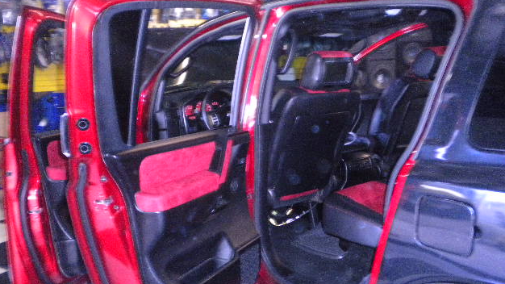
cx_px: 248
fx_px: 522
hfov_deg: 51.6
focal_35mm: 39
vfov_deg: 30.4
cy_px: 138
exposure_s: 1/30
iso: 800
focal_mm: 6.3
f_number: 3.1
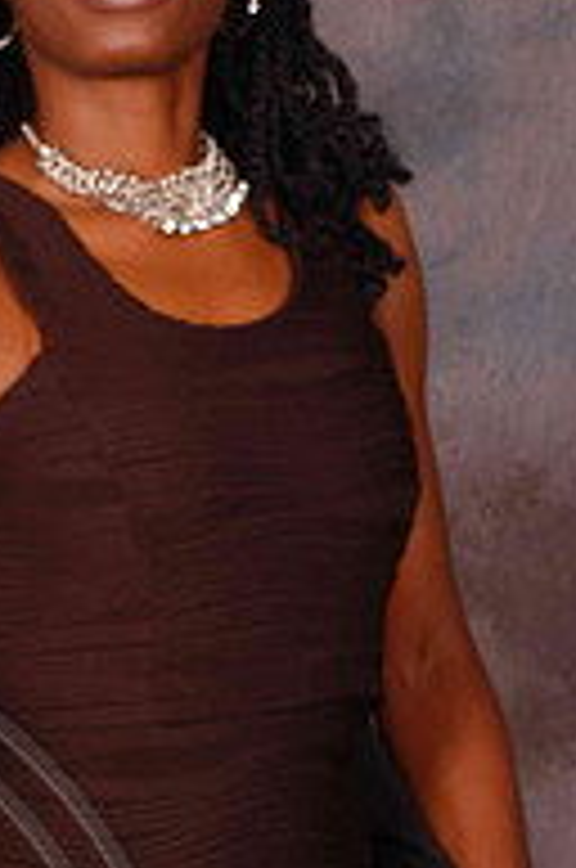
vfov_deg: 12.2
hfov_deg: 8.1
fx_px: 4046
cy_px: 477
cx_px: -83
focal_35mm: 168
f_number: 10
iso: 200
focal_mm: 48
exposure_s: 1/125
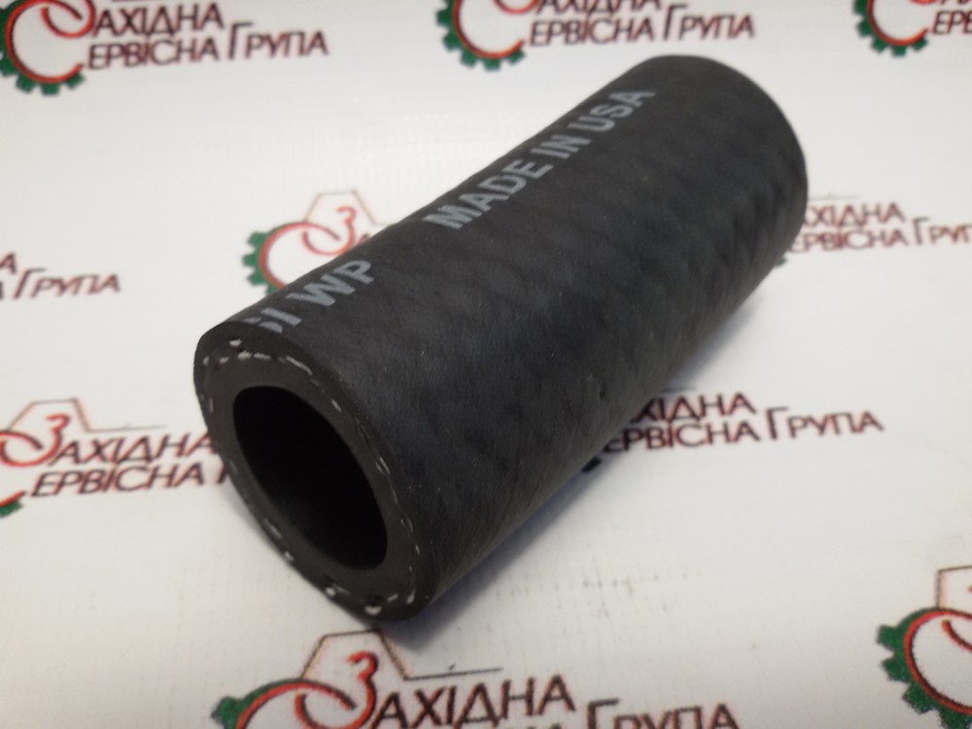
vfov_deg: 45.4
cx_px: 486
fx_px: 870
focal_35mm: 31
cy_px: 364
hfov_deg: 58.4
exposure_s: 1/40
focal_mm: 2.93
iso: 40
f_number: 2.4
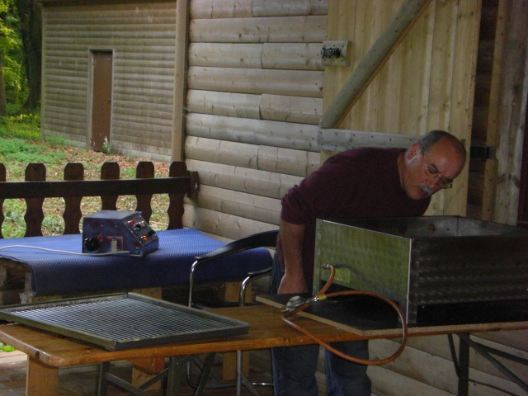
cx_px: 264
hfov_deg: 23.6
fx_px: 1266
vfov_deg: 17.8
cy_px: 198
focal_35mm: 83
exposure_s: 1/60
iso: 200
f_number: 4
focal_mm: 13.7
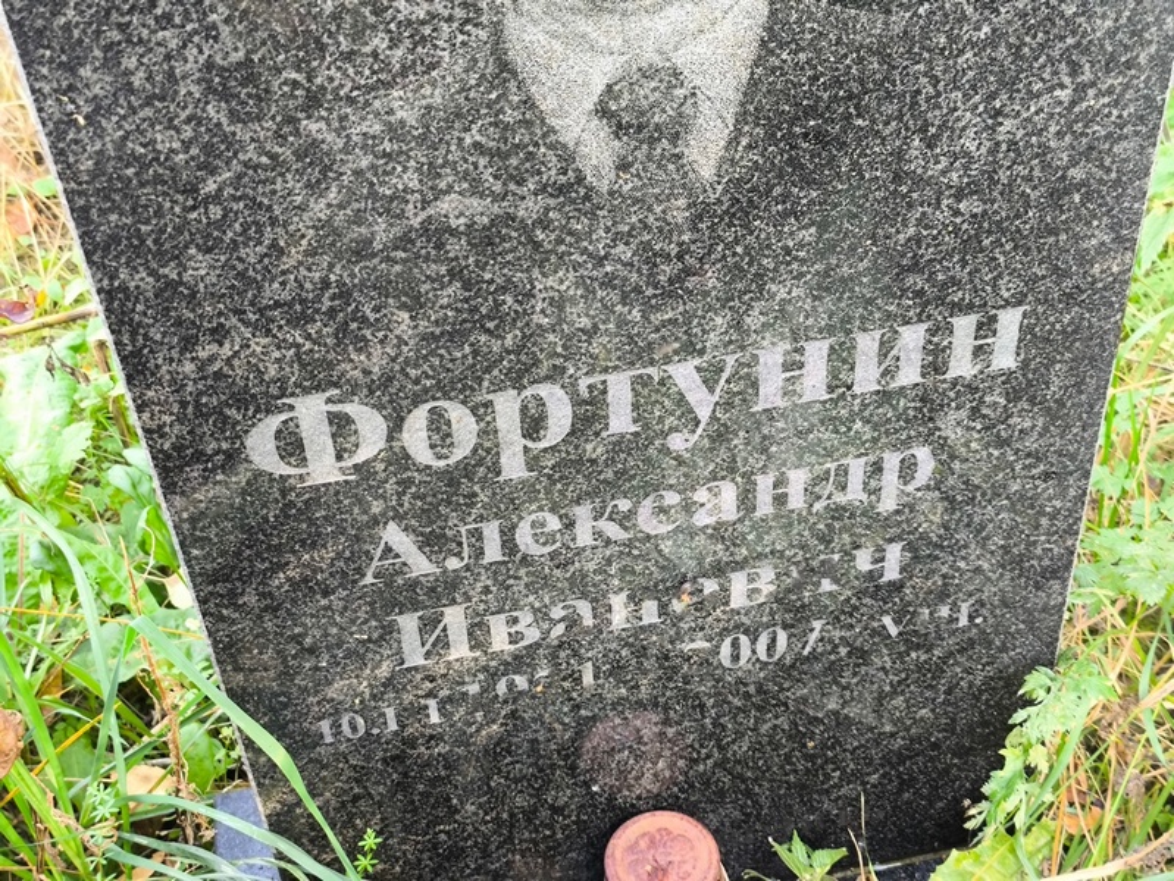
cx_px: 587
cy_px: 440
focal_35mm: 50
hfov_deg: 38.2
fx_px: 1697
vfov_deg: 29.1
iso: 160
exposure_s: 1/60
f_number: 1.7
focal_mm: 4.71
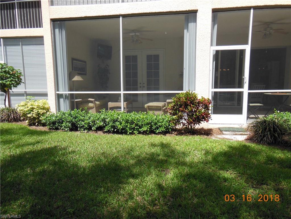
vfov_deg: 54.9
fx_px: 210
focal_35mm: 25
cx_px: 146
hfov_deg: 69.4
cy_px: 110
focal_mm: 4.5
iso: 125
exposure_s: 1/800
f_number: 3.5
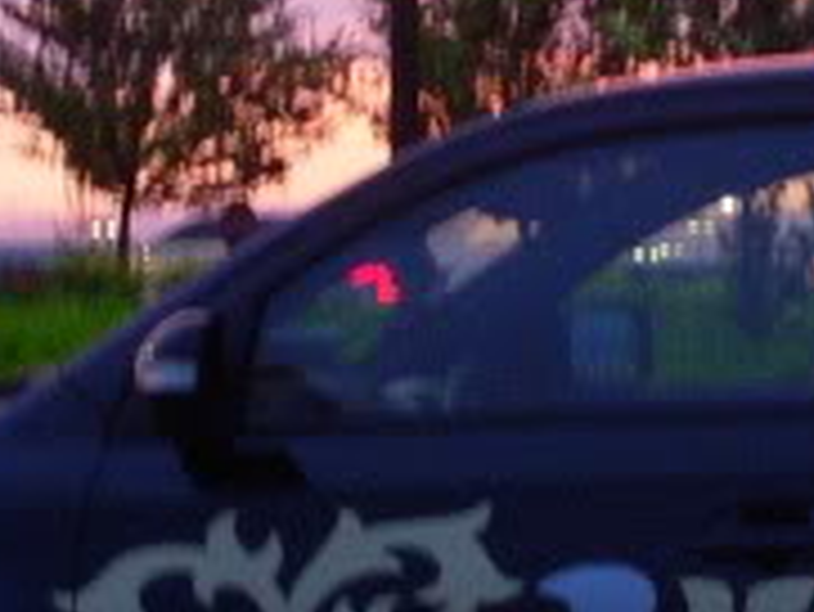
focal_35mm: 215
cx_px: 594
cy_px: 256
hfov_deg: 9.2
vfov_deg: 6.9
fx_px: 5059
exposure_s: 1/13
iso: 200
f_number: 3.3
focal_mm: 6.3
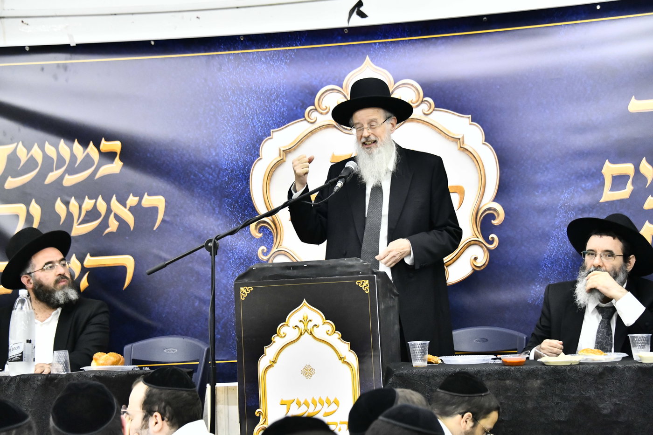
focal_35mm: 85
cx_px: 326
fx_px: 1542
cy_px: 218
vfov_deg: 16.1
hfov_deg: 23.9
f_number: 5.6
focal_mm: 85
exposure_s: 1/125
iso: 4000
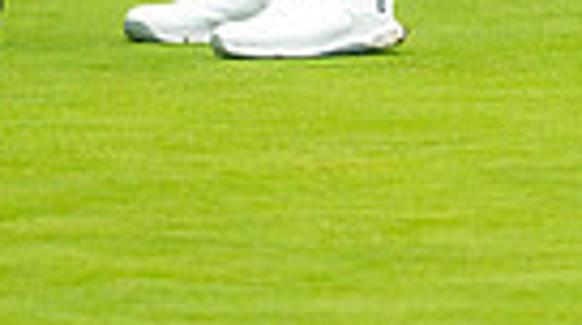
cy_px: -464
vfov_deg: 0.9
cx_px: 501
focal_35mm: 1345
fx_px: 20724
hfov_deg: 1.6
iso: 800
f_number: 4
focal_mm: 300
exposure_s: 1/1600
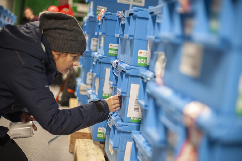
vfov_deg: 26.9
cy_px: 80
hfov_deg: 39.6
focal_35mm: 50
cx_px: 121
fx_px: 336
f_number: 2
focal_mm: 50
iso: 400
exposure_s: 1/60
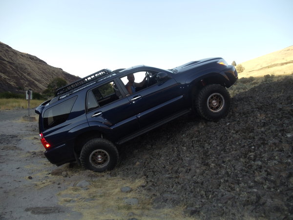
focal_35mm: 44
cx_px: 146
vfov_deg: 32.9
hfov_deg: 42.9
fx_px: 372
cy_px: 110
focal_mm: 6
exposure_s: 1/125
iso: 80
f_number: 3.5
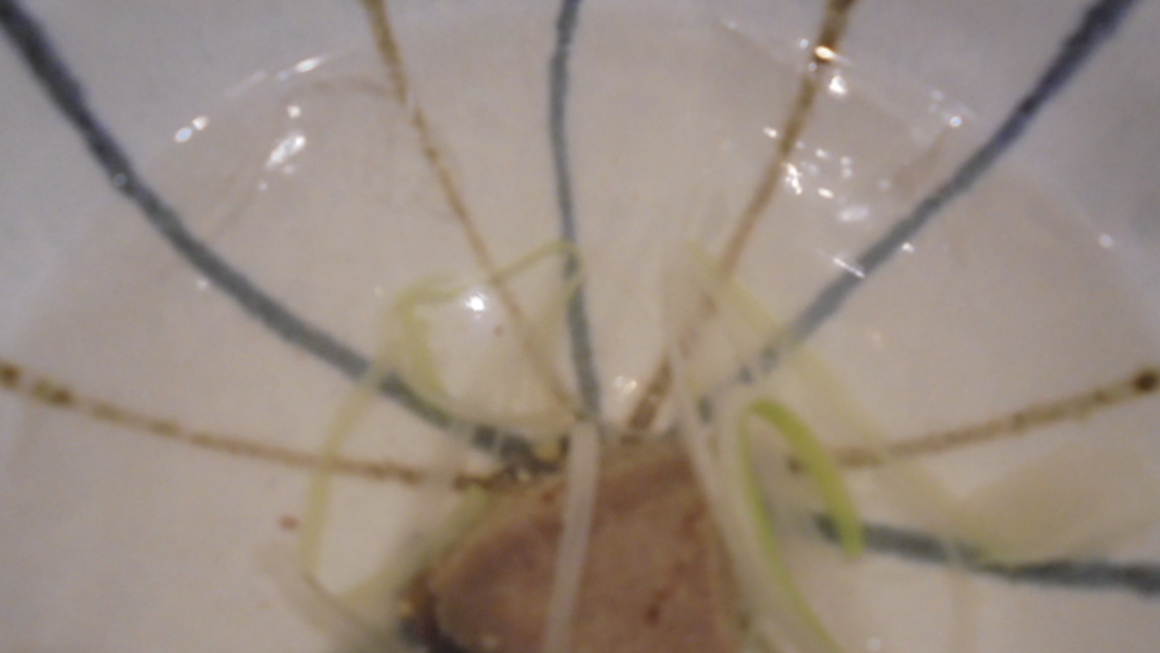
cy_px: 364
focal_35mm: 29
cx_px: 590
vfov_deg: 40.2
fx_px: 892
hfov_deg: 66.0
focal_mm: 4.6
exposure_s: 1/13
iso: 400
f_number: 3.5
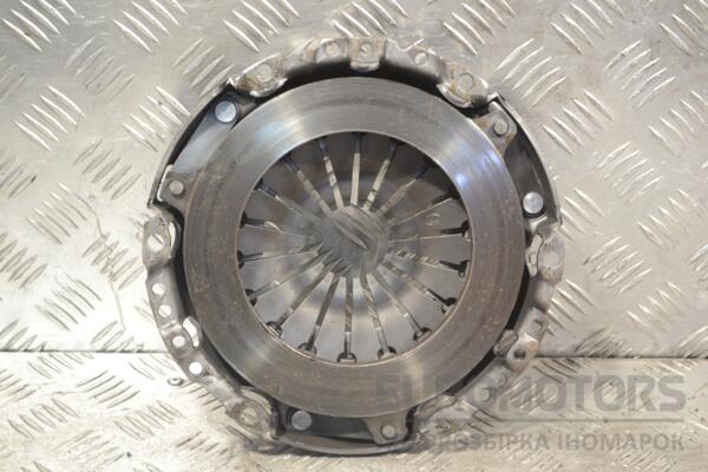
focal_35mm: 75
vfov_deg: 18.2
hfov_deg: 27.0
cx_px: 354
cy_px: 236
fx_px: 1475
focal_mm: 50
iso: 640
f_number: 5.6
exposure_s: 1/30
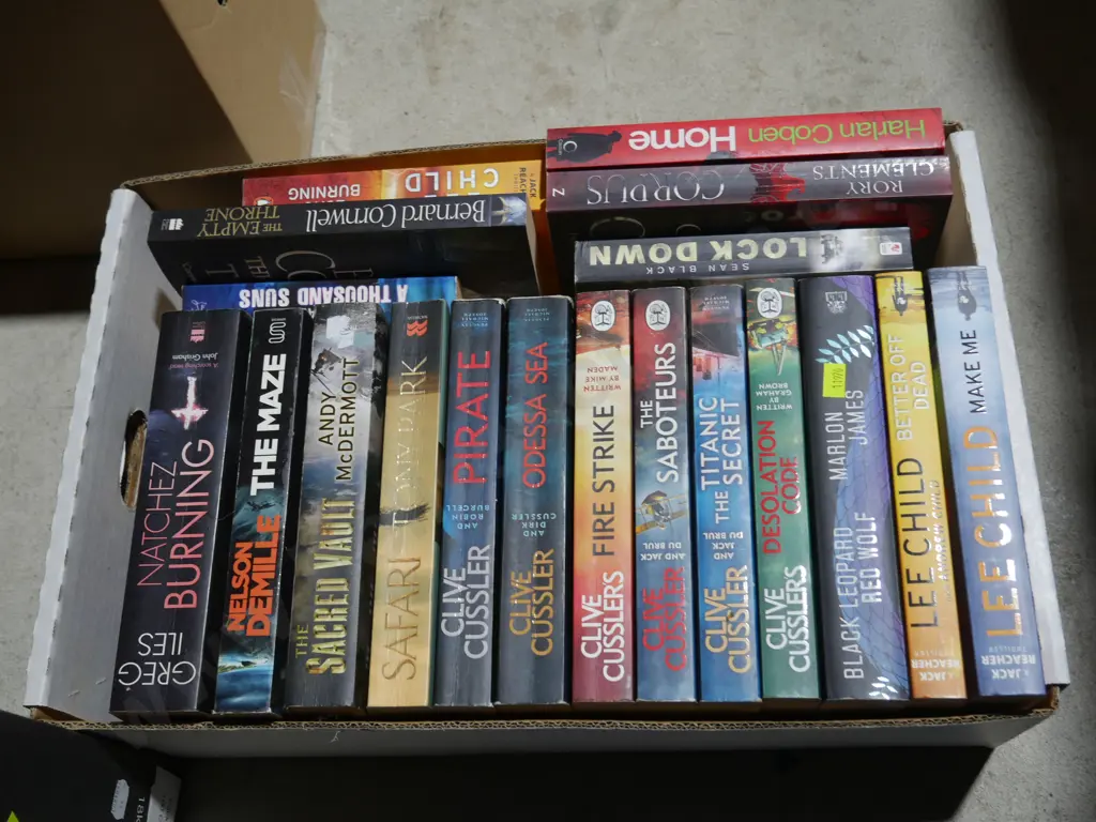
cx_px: 548
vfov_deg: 37.7
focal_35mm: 38
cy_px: 411
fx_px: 1203
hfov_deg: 49.0
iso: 250
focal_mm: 19
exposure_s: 1/60
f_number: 4.1
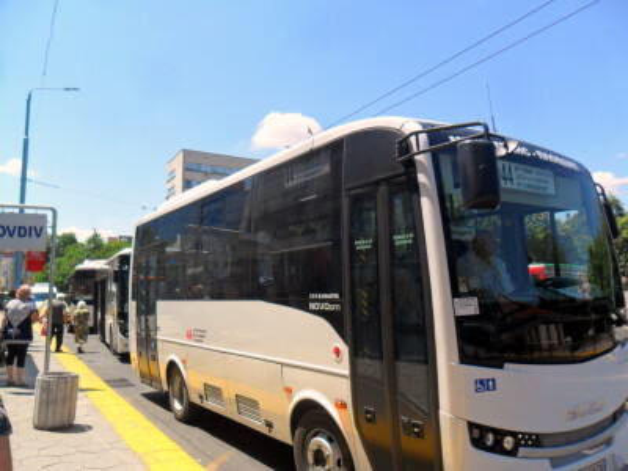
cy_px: 236
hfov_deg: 65.3
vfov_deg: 51.4
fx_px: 490
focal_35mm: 27
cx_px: 314
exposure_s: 1/180
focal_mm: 4.9
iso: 100
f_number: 8.9
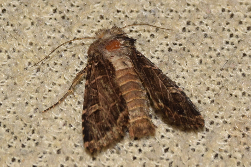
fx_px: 1464
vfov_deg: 6.5
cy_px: 84
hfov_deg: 9.8
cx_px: 126
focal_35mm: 210
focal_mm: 140
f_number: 16
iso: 400
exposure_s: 1/160
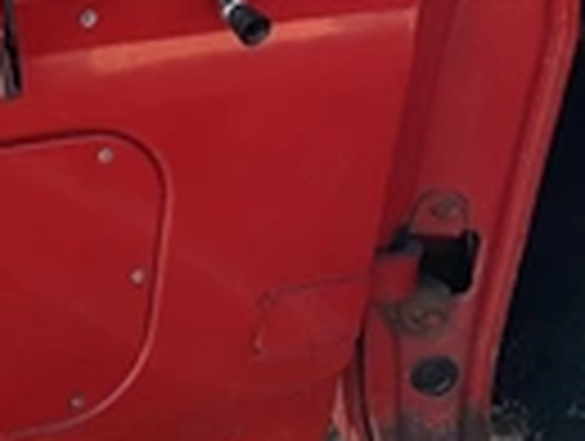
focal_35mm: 89
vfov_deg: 16.6
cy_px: 122
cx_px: -184
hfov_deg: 20.1
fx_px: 1507
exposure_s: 1/137
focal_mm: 3
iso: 25
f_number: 1.8
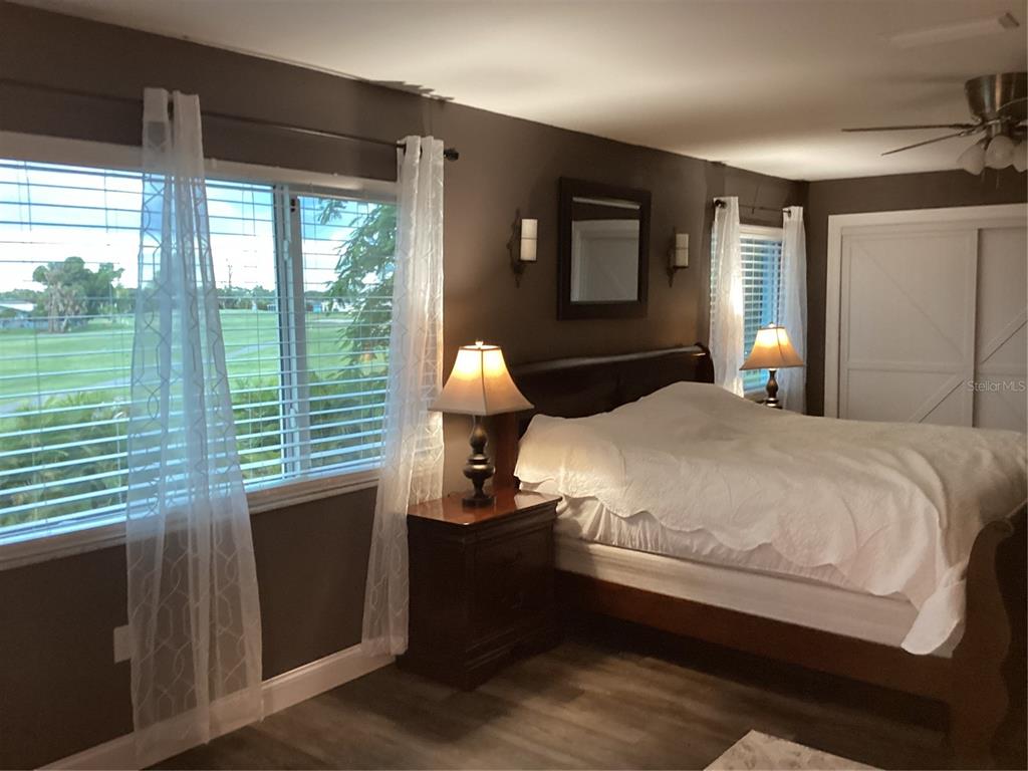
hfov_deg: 58.4
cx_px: 514
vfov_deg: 45.4
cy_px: 386
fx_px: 921
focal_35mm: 31
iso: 250
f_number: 2.4
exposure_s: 1/60
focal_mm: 3.3
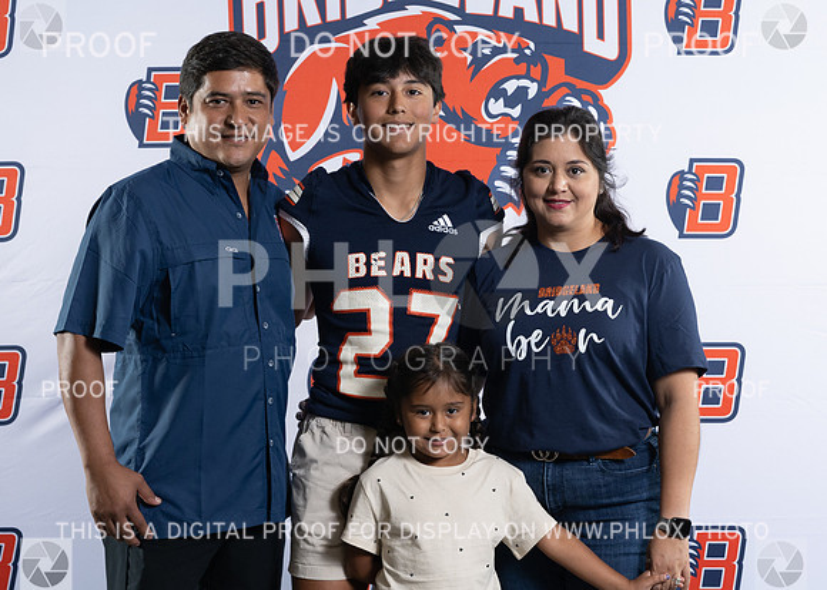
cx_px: 437
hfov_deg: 21.5
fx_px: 2176
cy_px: 301
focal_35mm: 93
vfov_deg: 15.5
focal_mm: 50
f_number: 8
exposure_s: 1/100
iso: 250
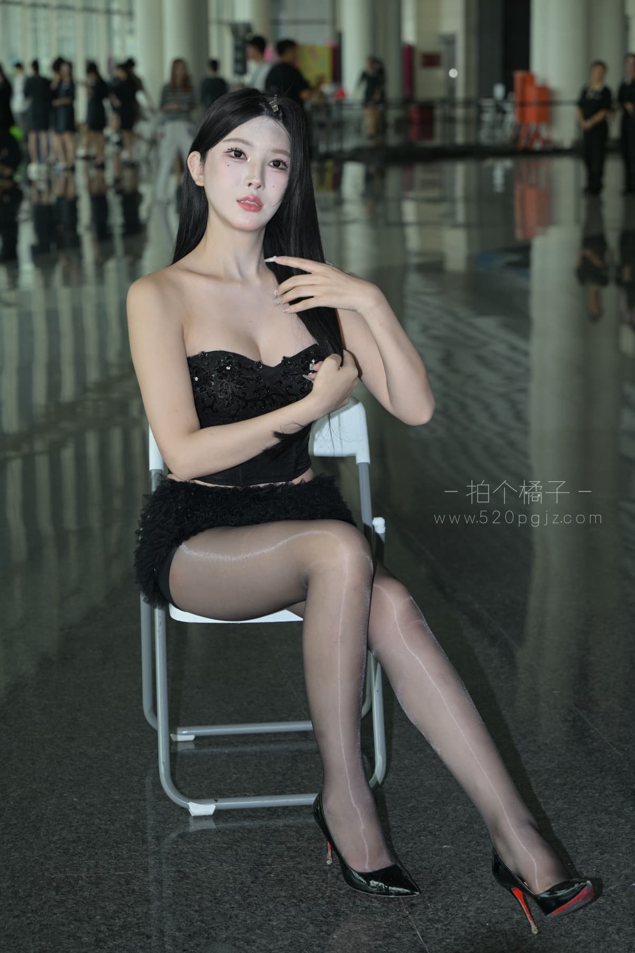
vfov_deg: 28.8
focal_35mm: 70
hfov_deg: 19.5
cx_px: 318
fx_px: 1852
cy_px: 476
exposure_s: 1/200
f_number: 4.5
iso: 160
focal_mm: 70
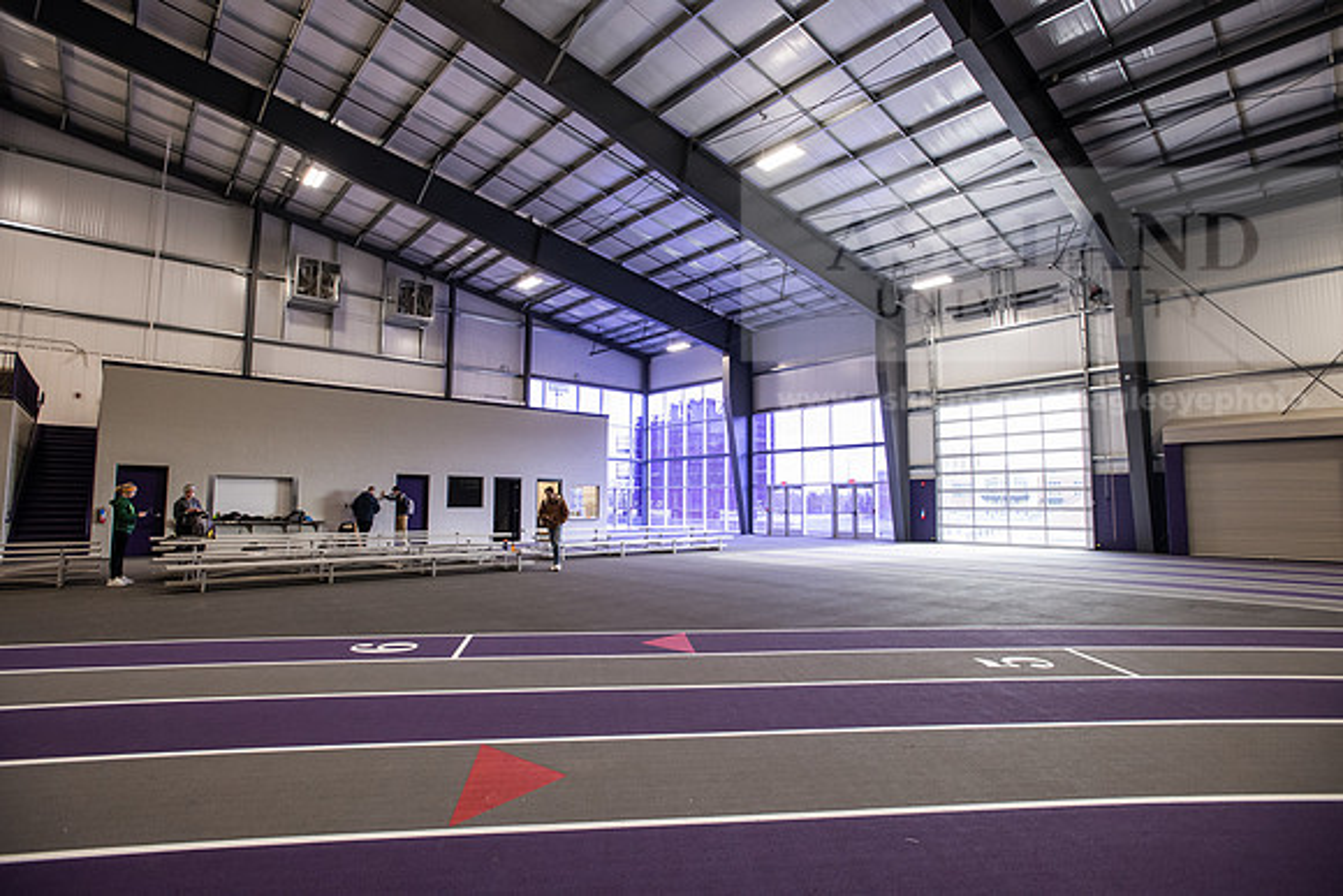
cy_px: 448
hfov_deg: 93.3
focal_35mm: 17
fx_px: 634
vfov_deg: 70.5
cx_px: 672
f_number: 5
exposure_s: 1/160
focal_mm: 17
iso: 1250
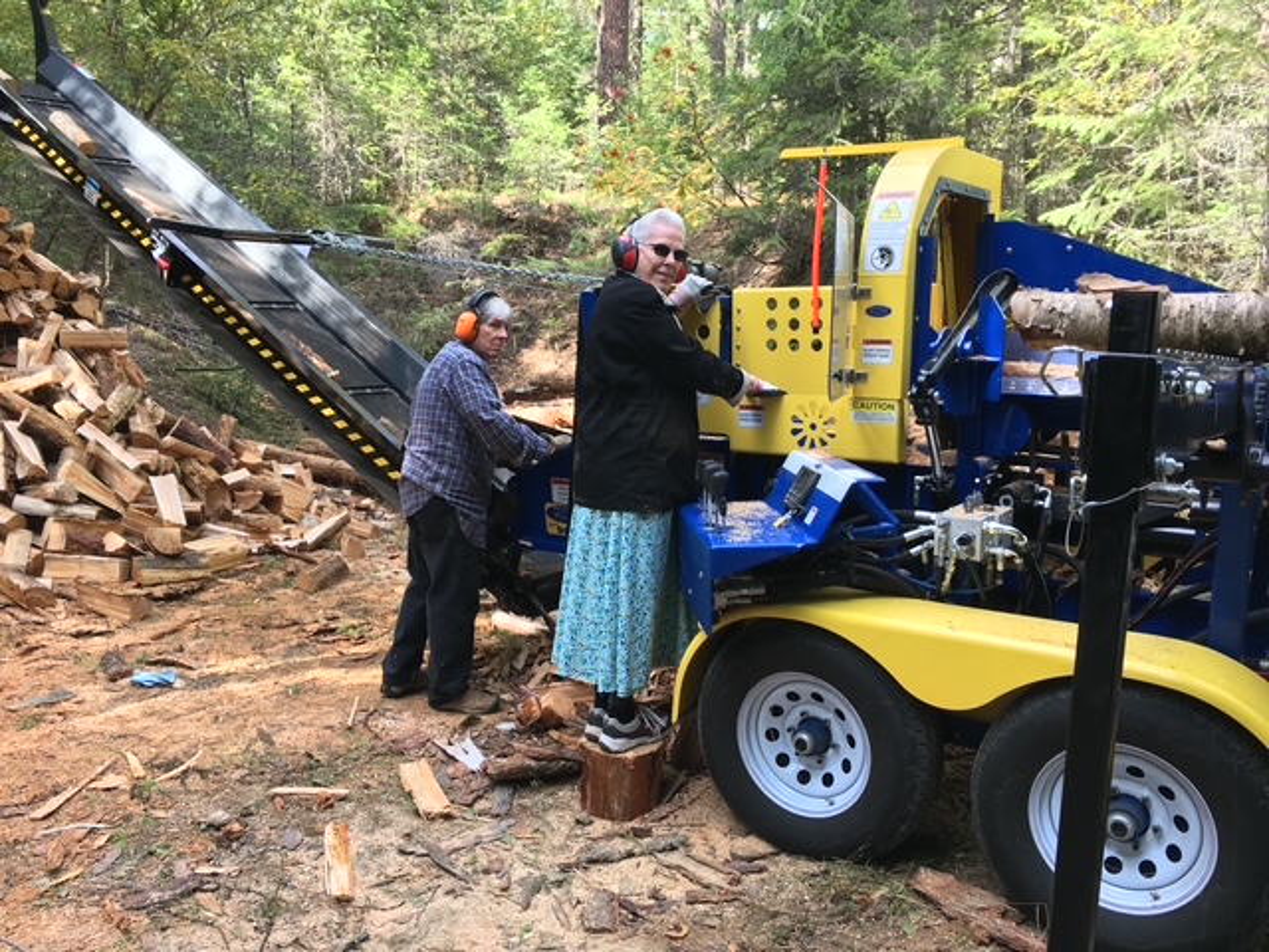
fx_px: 1063
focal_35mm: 29
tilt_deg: -7.2
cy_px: 476
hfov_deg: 61.7
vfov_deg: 48.2
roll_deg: -0.7
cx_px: 634
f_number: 2.2
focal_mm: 4.15
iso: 32
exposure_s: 1/60
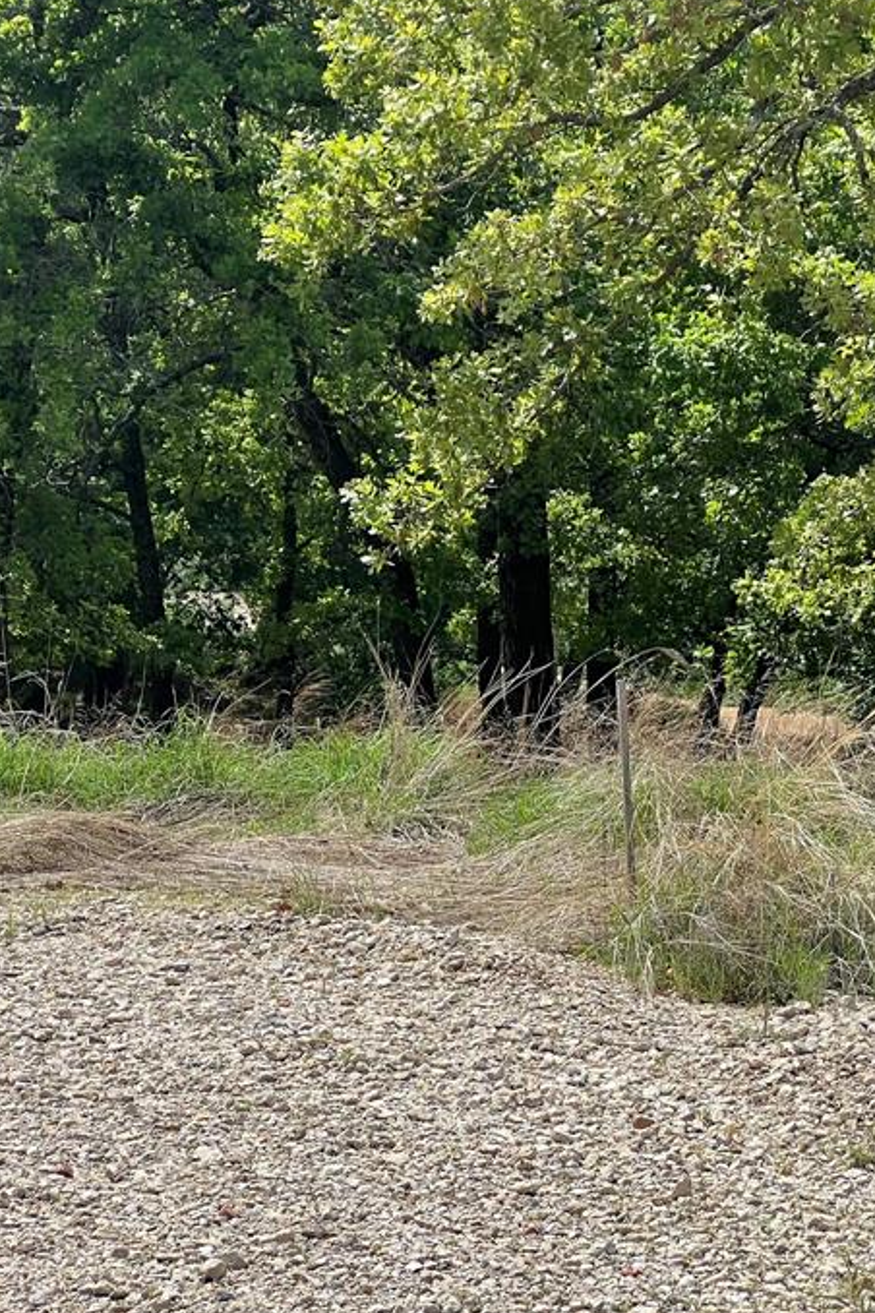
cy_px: 718
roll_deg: +0.9
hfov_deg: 11.3
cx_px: 705
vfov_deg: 16.9
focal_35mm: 121
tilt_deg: -5.2
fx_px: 4411
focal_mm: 9
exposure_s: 1/657
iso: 32
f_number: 2.8
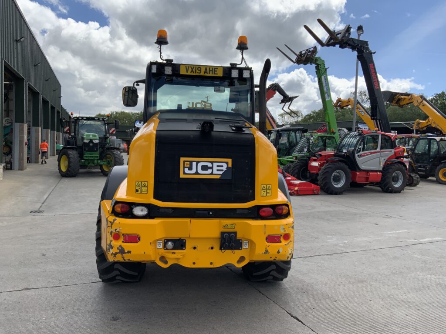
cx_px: 223
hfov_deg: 61.7
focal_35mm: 29
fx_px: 374
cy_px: 167
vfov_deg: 48.2
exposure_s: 1/1675
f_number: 1.8
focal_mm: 3
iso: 16
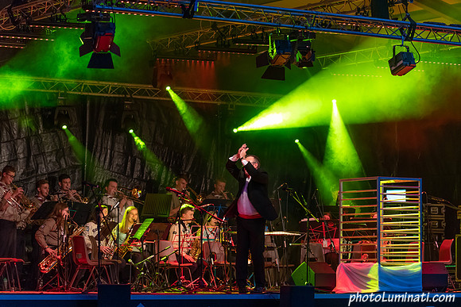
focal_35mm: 136
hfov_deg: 15.1
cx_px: 247
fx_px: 1741
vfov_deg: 10.1
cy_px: 149
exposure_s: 1/125
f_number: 2.8
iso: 2000
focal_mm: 125
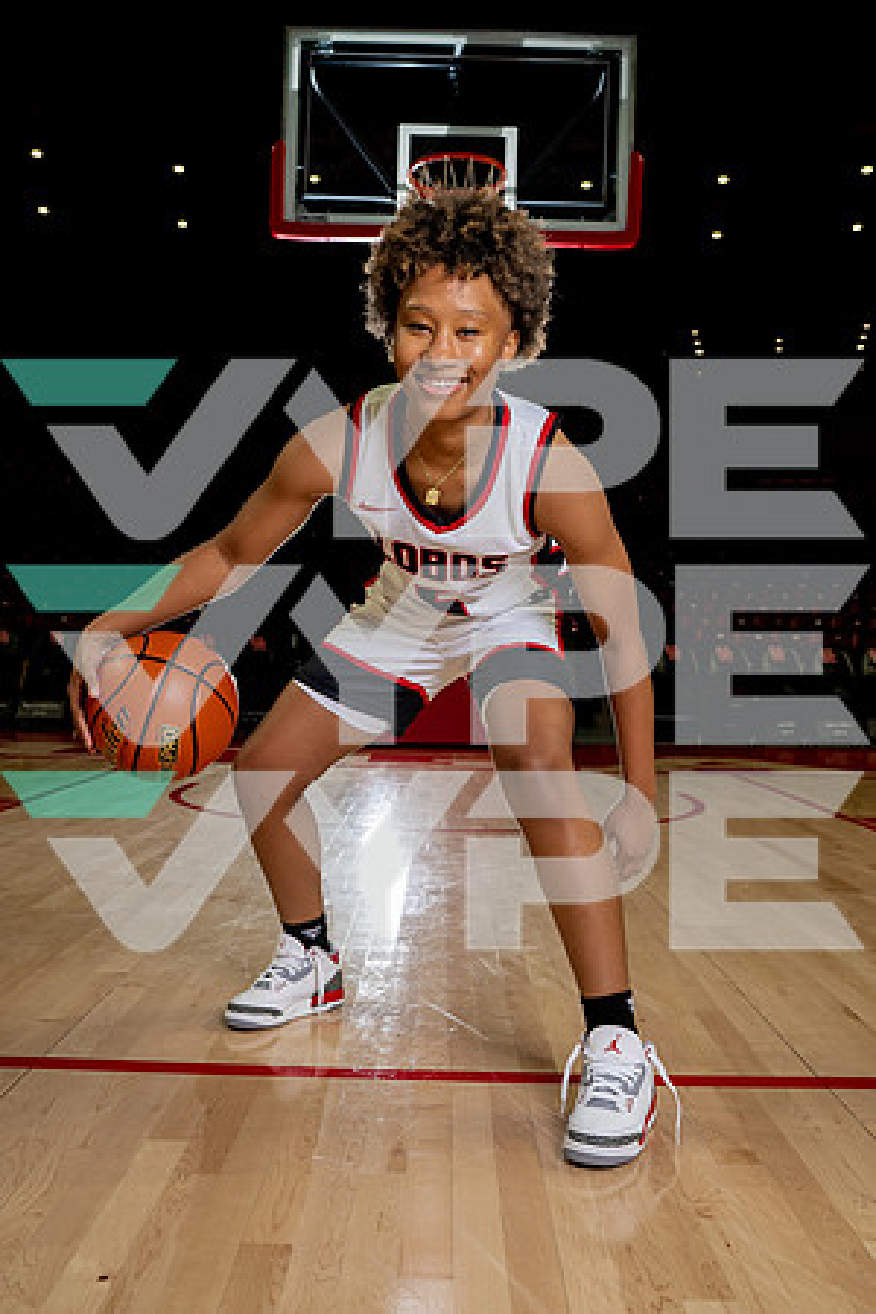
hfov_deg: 37.9
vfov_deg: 54.4
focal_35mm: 35
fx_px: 1277
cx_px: 438
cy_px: 657
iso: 250
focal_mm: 35
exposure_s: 1/250
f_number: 6.3
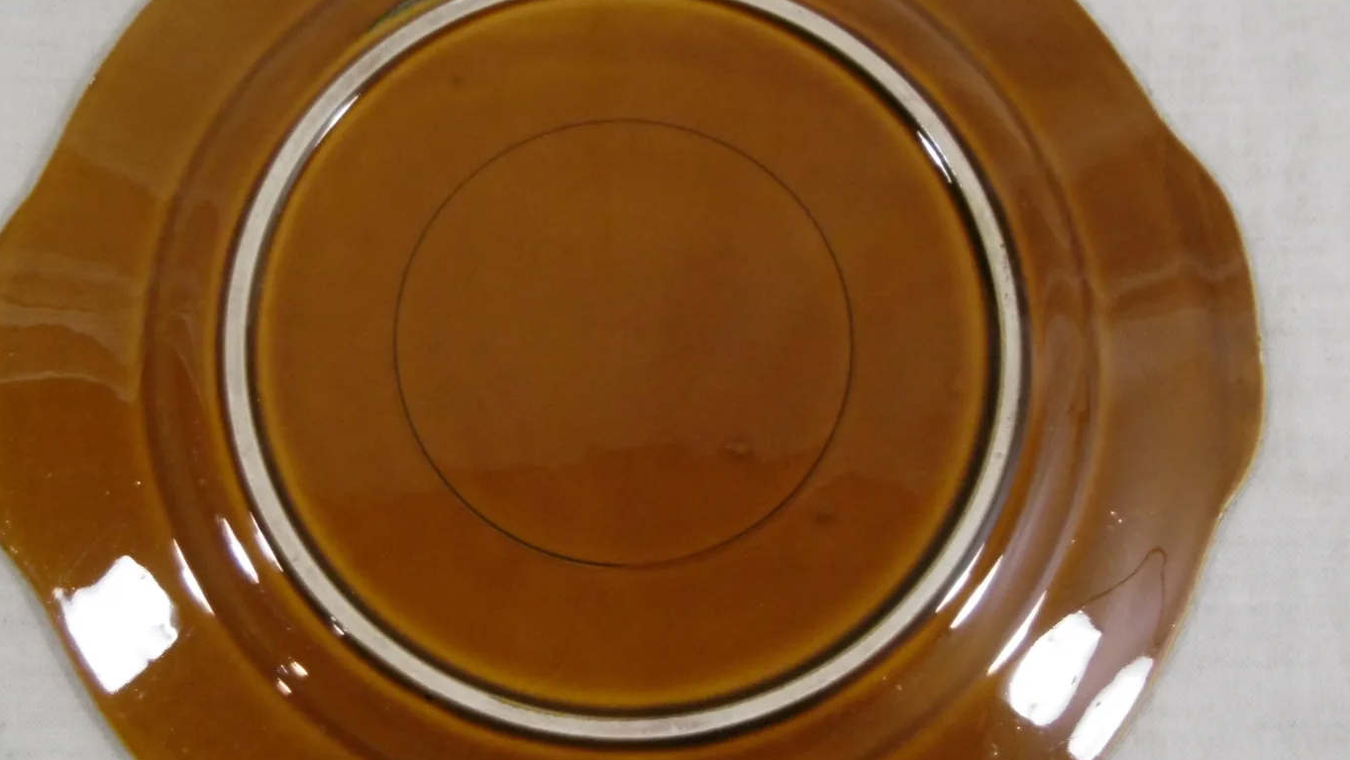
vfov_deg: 21.8
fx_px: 1969
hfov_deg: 37.8
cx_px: 597
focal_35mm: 55
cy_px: 409
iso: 400
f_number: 3.8
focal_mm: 7.7
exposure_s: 1/40
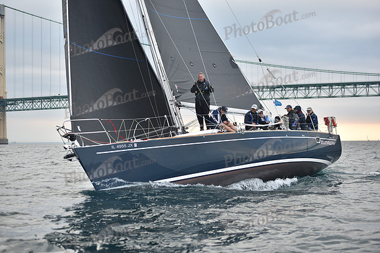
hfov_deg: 28.8
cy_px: 126
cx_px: 190
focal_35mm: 70
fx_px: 739
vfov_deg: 19.5
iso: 500
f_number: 3.2
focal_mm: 70
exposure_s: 1/640
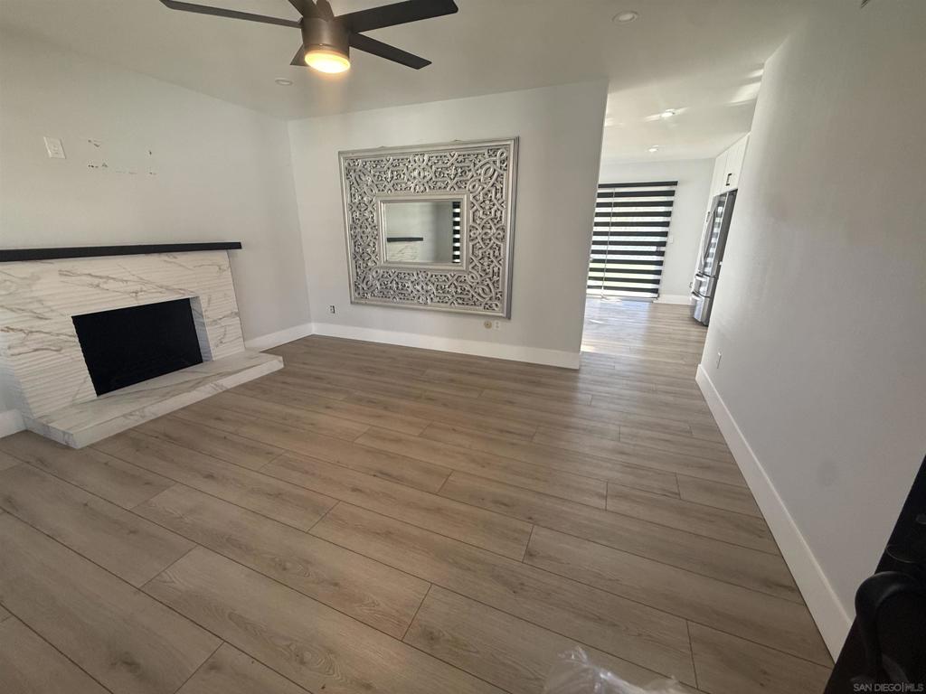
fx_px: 375
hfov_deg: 102.1
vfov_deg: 85.7
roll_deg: -0.2
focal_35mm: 14
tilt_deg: -17.0
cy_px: 347
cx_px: 463
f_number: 2.2
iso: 200
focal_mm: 2.22
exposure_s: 1/120
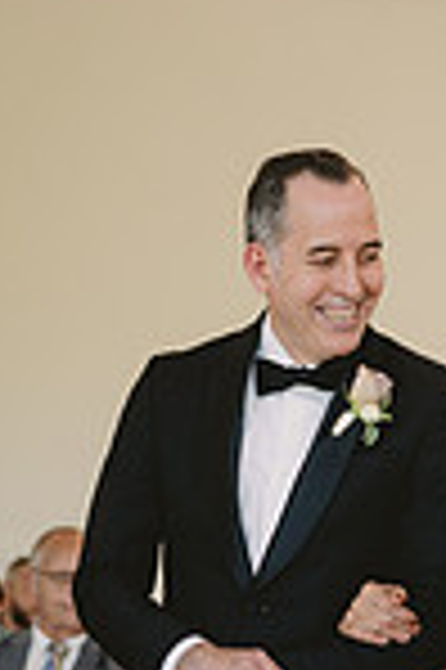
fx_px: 2980
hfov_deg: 8.5
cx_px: 426
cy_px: 764
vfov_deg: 12.6
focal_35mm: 160
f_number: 2.8
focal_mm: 53
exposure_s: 1/640
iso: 1250
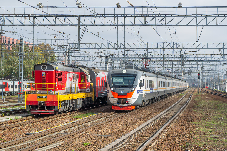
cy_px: 76
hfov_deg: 24.6
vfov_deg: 16.6
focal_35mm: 82
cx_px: 114
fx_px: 520
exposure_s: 1/400
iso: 200
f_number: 10
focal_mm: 55
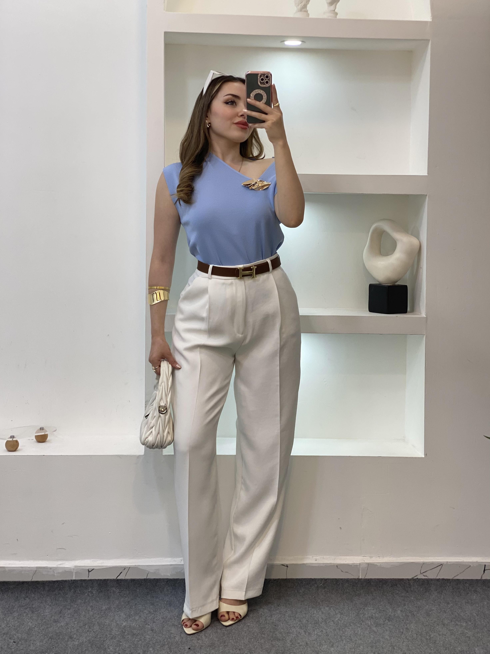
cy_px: 327
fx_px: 982
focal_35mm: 52
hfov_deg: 28.0
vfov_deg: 36.8
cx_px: 245
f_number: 2
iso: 64
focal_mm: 6
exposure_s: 1/100
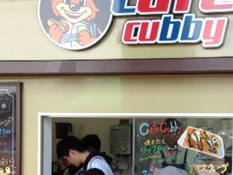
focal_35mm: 89
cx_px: 153
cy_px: 146
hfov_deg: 21.9
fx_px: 599
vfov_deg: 16.5
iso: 50
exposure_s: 1/168
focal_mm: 4.12
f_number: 2.4
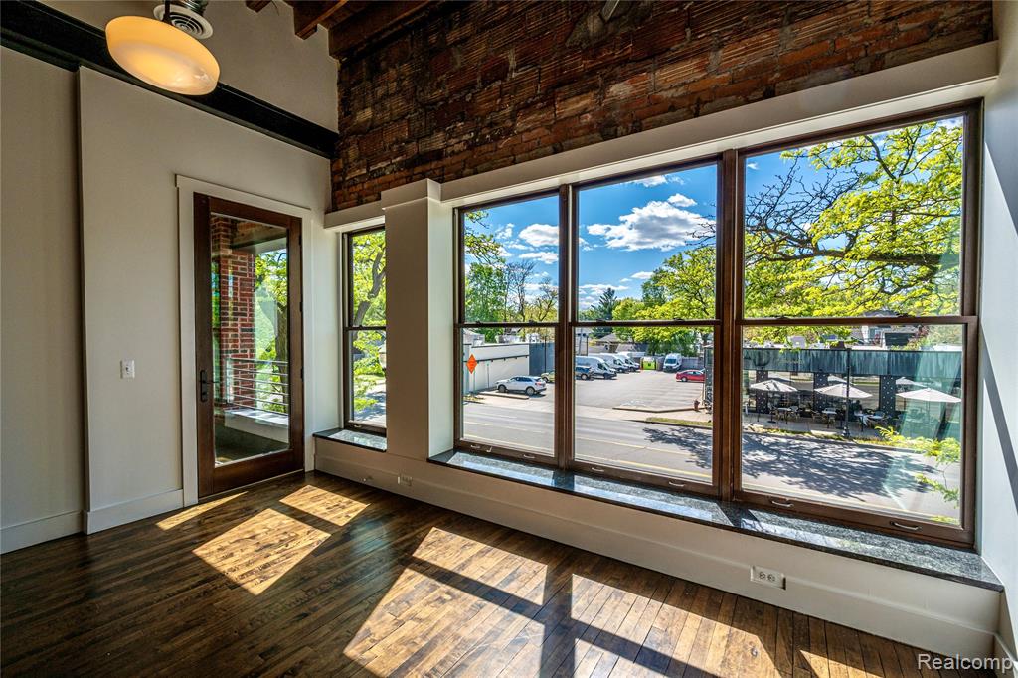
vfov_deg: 77.3
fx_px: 424
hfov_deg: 100.4
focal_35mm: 15
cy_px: 339
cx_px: 509
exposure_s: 1/320
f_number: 9
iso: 200
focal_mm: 15
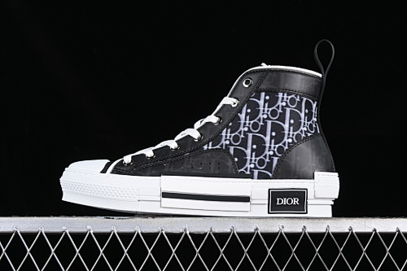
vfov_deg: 18.2
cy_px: 136
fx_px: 848
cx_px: 204
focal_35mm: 75
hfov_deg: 27.0
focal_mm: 50
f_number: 6.3
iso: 160
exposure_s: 1/60
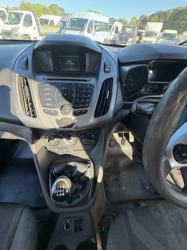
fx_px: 101
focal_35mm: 14
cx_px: 94
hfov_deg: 85.7
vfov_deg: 102.1
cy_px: 125
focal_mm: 2.22
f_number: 2.2
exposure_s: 1/99
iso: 125
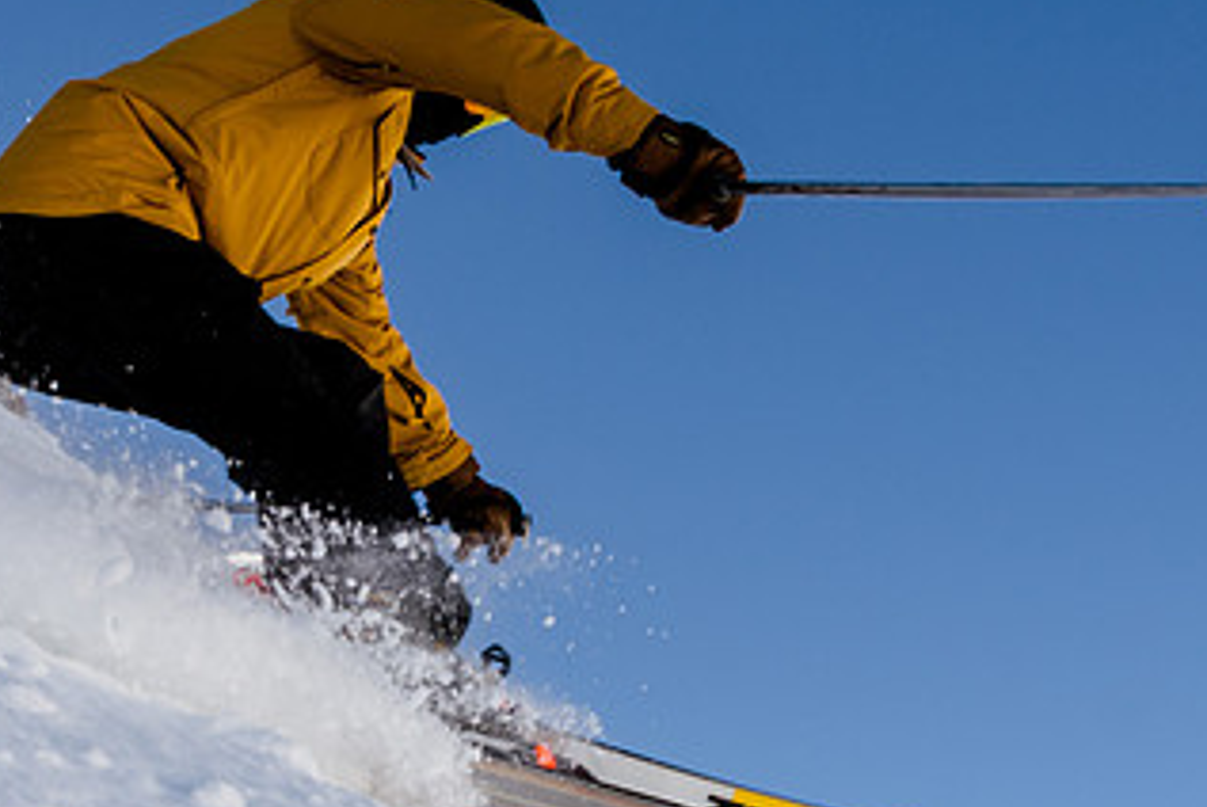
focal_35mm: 83
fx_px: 2785
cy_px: 674
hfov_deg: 24.4
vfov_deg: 16.3
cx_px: 500
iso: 160
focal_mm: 22
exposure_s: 1/640
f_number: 8
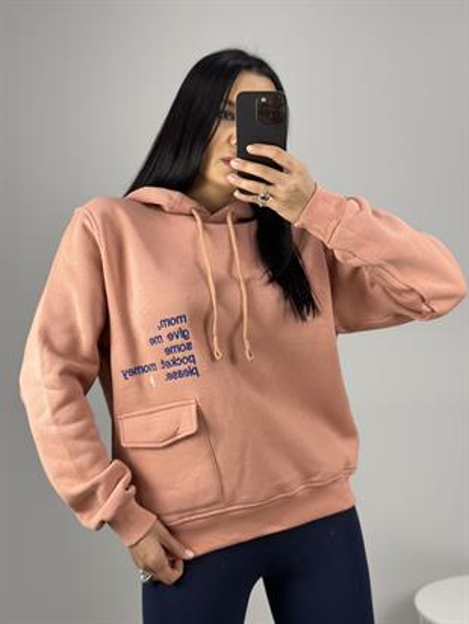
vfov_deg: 39.6
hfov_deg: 30.3
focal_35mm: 48
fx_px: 867
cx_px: 234
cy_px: 312
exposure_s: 1/100
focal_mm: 6.86
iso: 125
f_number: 1.78
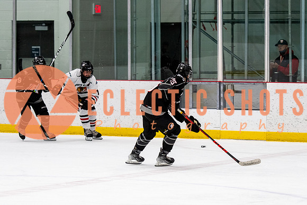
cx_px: 164
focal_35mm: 189
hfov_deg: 10.9
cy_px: 100
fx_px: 1612
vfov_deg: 7.3
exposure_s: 1/640
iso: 1400
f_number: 2.8
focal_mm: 98
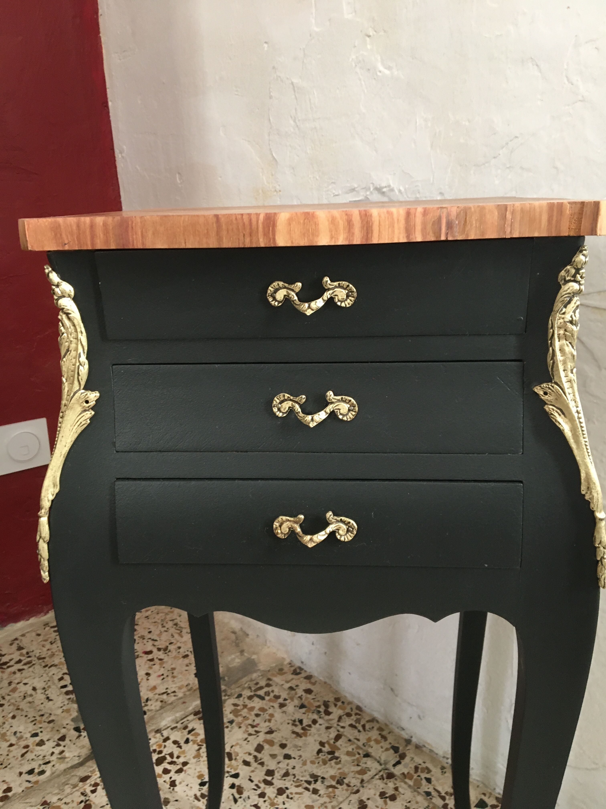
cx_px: 303
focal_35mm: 29
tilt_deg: -16.6
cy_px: 404
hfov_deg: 48.2
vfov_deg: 61.7
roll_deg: +3.1
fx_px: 677
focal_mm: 4.15
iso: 125
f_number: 2.2
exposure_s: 1/33
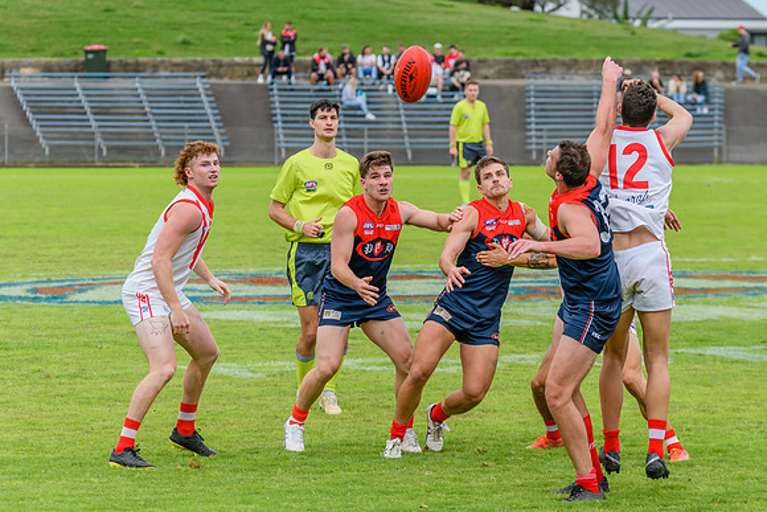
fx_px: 5149
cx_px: 514
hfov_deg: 8.5
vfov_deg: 5.7
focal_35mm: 242
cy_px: 182
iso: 800
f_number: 7.1
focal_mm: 170
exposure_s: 1/2000
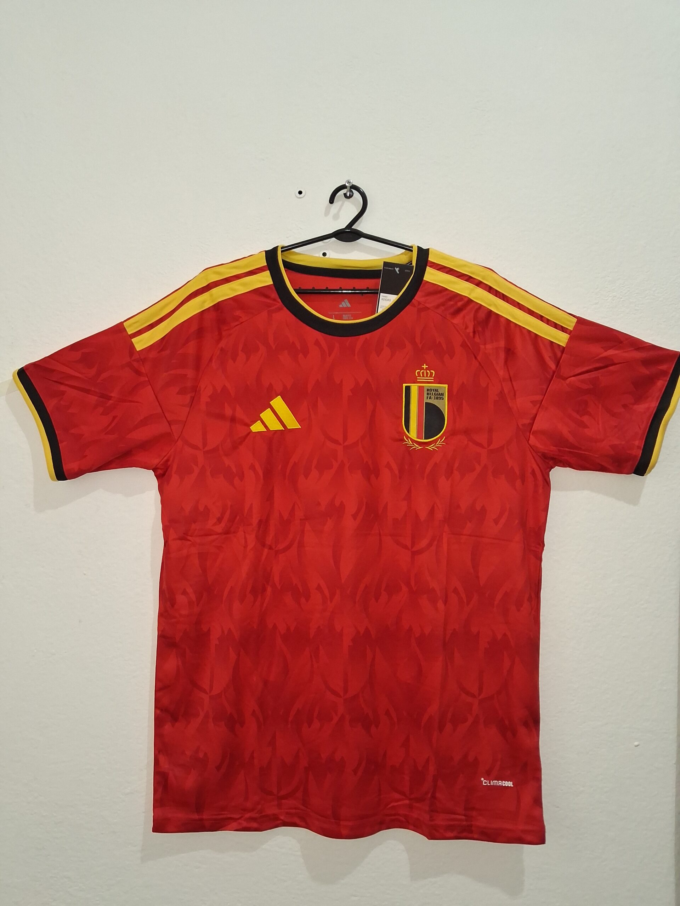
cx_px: 340
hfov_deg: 51.4
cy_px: 453
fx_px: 707
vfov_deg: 65.3
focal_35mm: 27
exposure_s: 1/120
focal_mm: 4
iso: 400
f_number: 1.8
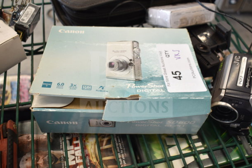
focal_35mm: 36
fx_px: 252
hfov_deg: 53.1
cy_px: 84
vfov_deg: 36.9
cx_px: 126
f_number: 3.8
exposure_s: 1/40
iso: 360
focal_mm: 24
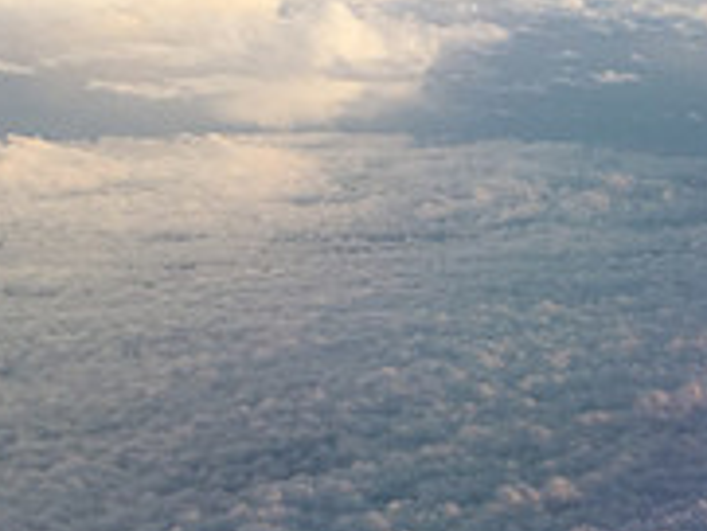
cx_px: 516
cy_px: 498
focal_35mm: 93
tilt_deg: -18.6
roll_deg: -3.8
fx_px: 1901
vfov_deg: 15.7
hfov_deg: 20.9
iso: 32
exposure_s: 1/1276
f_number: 2.2
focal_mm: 4.15
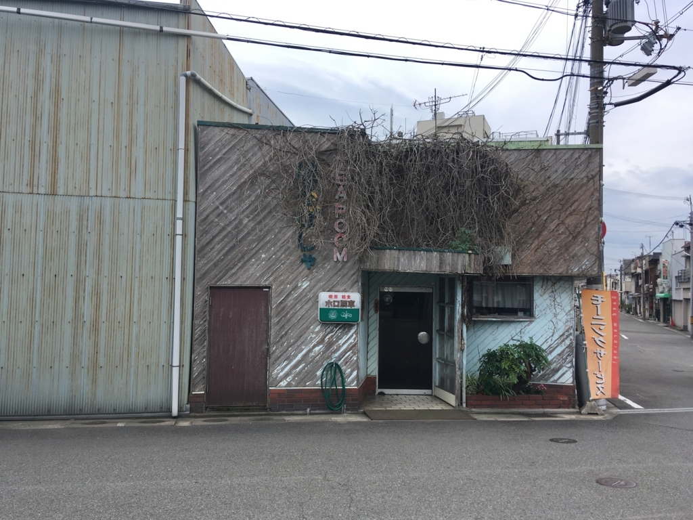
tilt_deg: +3.5
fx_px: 581
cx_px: 346
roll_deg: -1.5
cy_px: 260
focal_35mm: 29
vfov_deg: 48.2
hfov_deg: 61.7
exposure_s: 1/434
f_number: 2.2
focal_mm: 4.15
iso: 25
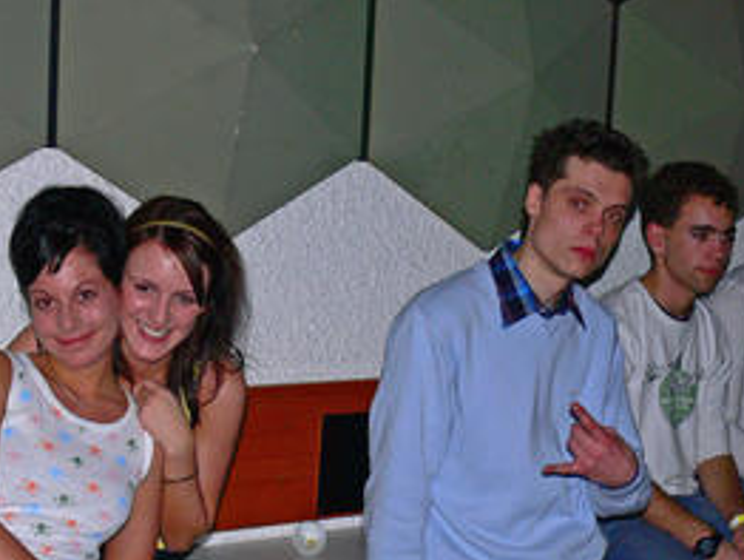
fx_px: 1355
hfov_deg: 30.7
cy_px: 387
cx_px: 363
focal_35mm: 63
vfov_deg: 23.2
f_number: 2.8
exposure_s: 1/30
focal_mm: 7.4
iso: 100
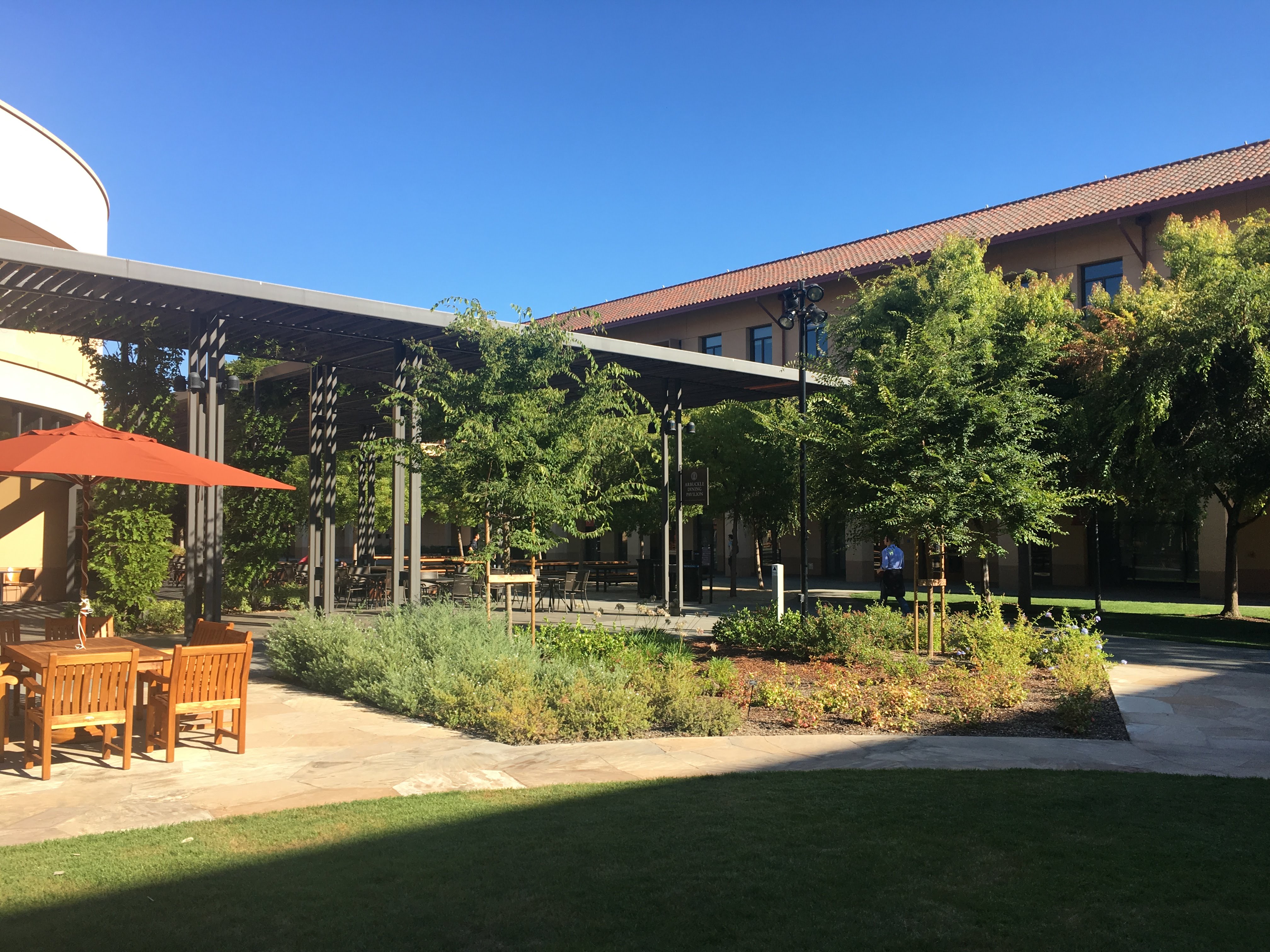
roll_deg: -0.4
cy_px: 476
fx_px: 1064
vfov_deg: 48.2
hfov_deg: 61.7
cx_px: 635
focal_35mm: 29
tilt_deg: +3.7
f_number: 2.2
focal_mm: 4.15
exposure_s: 1/657
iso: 25
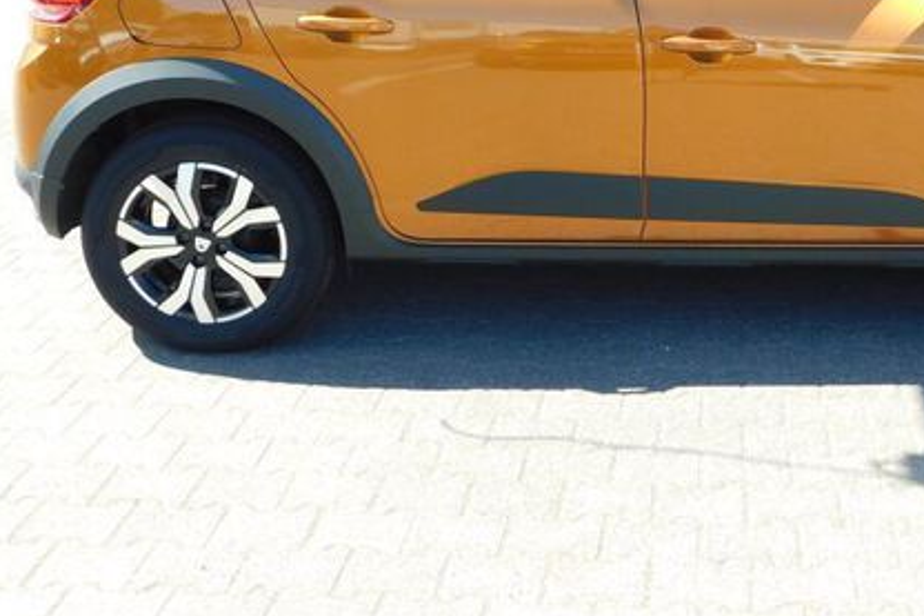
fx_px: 1231
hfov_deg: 40.1
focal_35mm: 48
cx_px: 686
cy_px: 44
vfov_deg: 26.9
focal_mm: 4.1
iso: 125
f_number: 3
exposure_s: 1/320
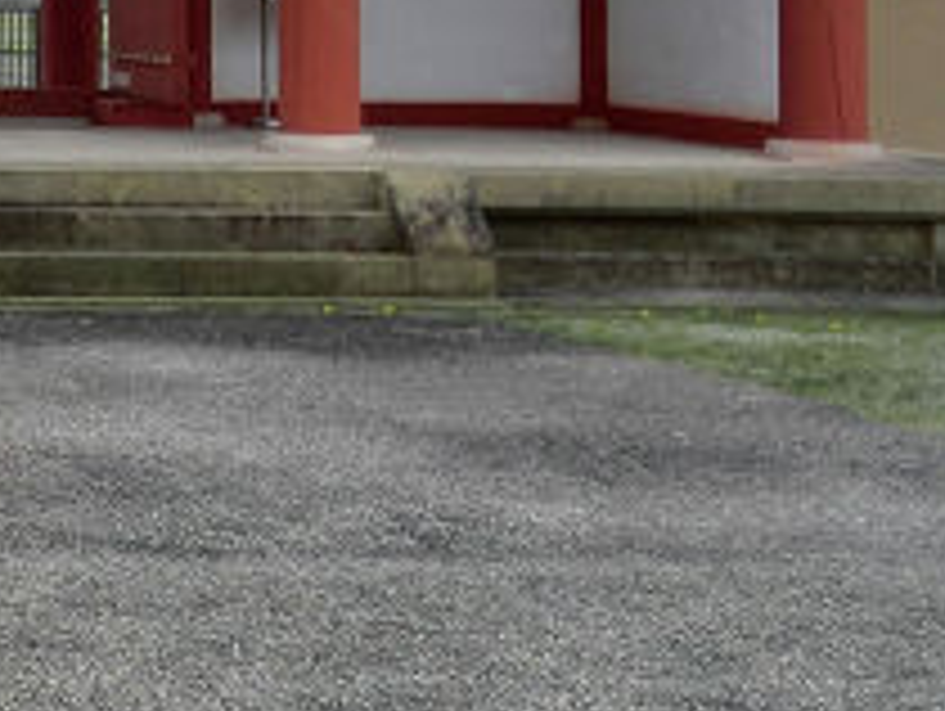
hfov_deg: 17.4
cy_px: -180
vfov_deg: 14.8
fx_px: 2624
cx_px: -648
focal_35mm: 96
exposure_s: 1/800
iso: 100
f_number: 3
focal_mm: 5
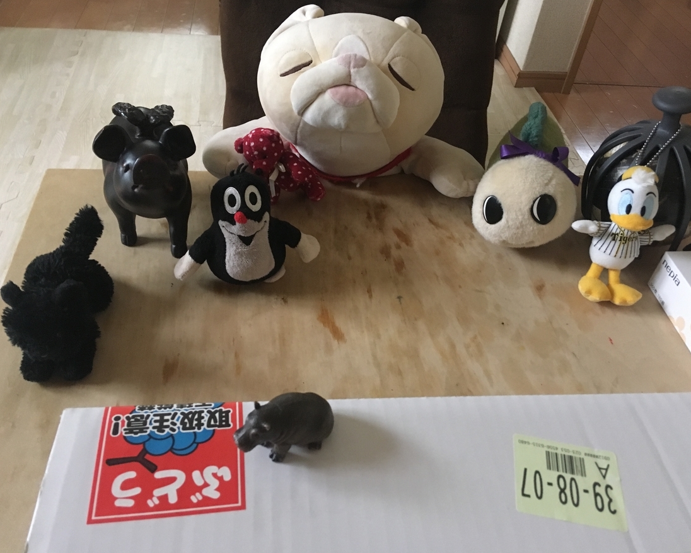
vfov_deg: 47.1
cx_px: 354
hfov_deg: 57.2
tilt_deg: -42.5
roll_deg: -8.4
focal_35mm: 31
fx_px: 634
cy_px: 272
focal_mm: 4.15
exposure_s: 1/15
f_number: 2.2
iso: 400
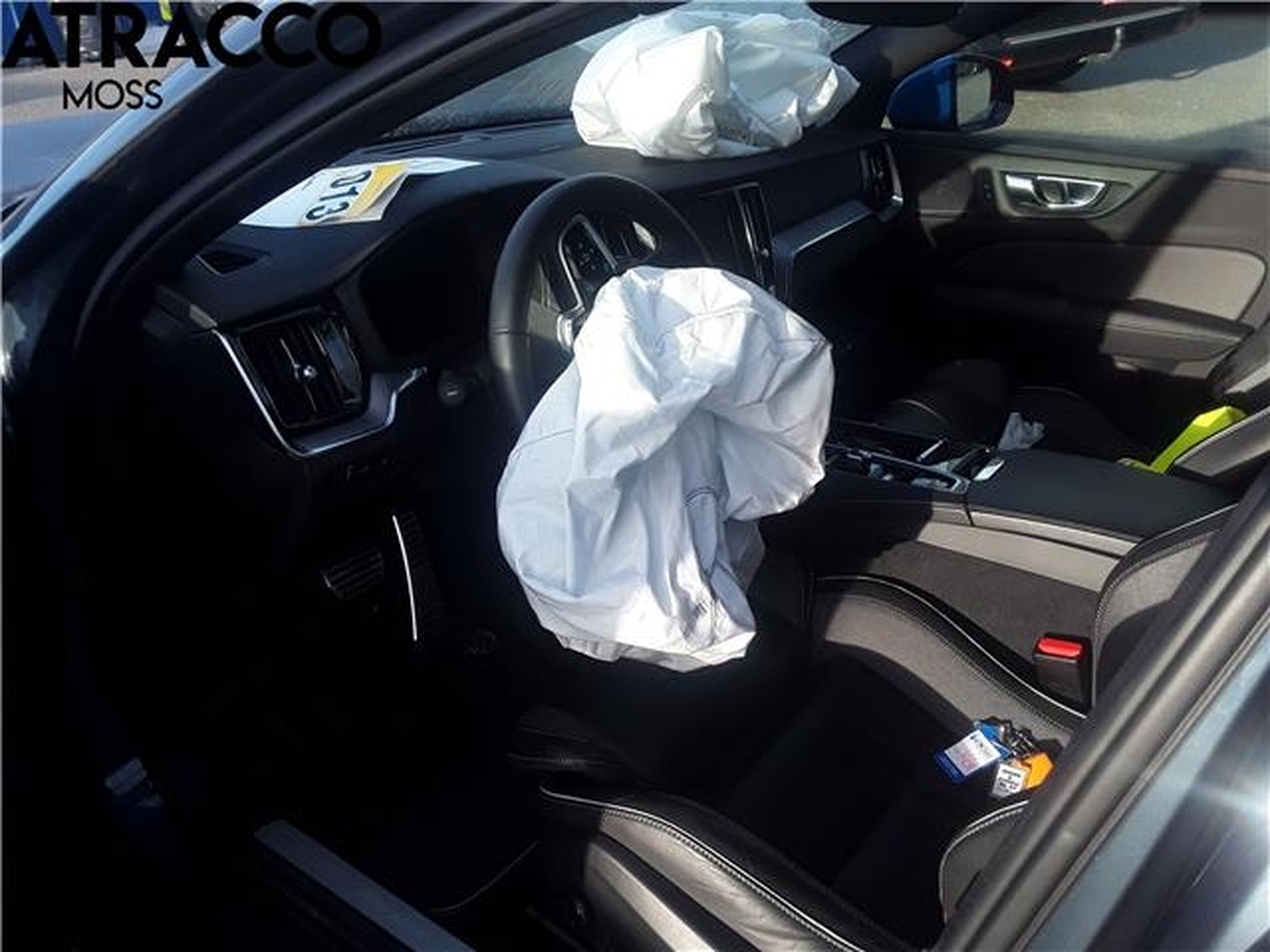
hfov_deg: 63.4
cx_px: 635
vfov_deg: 49.7
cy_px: 476
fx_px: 1027
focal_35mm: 28
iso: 40
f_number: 1.9
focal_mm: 2.91
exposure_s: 1/294
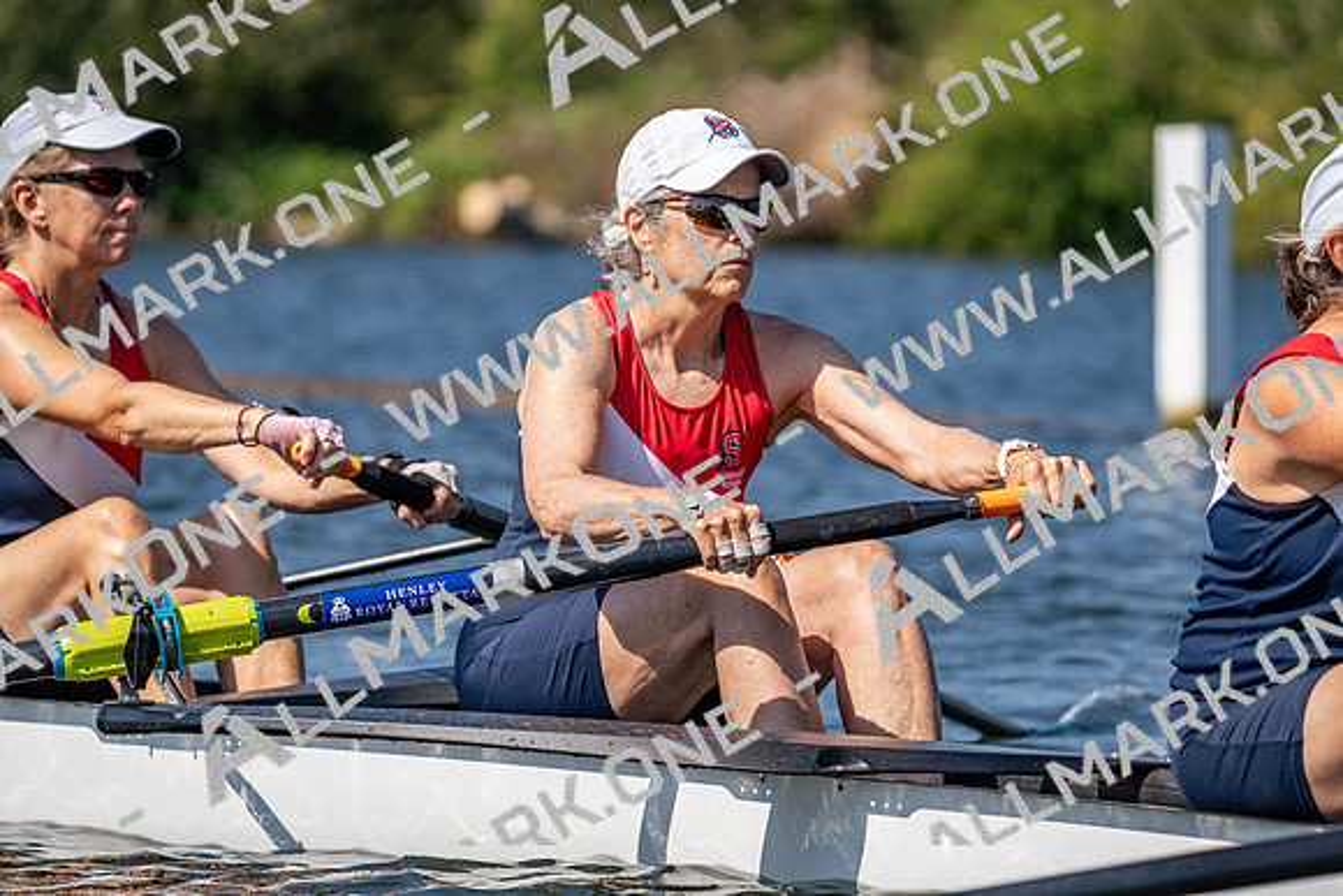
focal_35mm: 275
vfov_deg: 5.0
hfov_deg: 7.5
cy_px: 448
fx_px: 10261
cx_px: 672
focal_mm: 275
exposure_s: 1/2000
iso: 200
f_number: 5.6
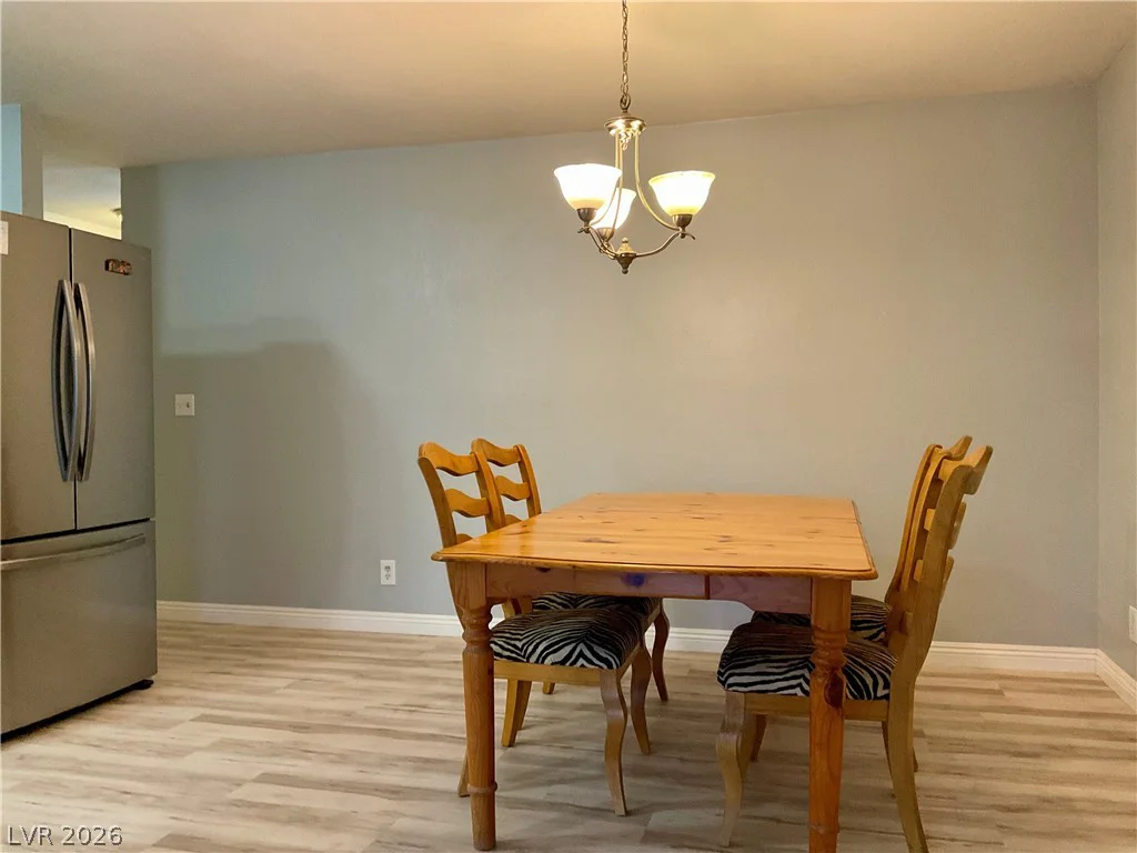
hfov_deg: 61.7
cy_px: 426
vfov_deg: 48.2
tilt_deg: -1.3
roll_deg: -0.2
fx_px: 953
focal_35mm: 29
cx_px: 568
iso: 200
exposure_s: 1/60
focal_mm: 3
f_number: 1.8
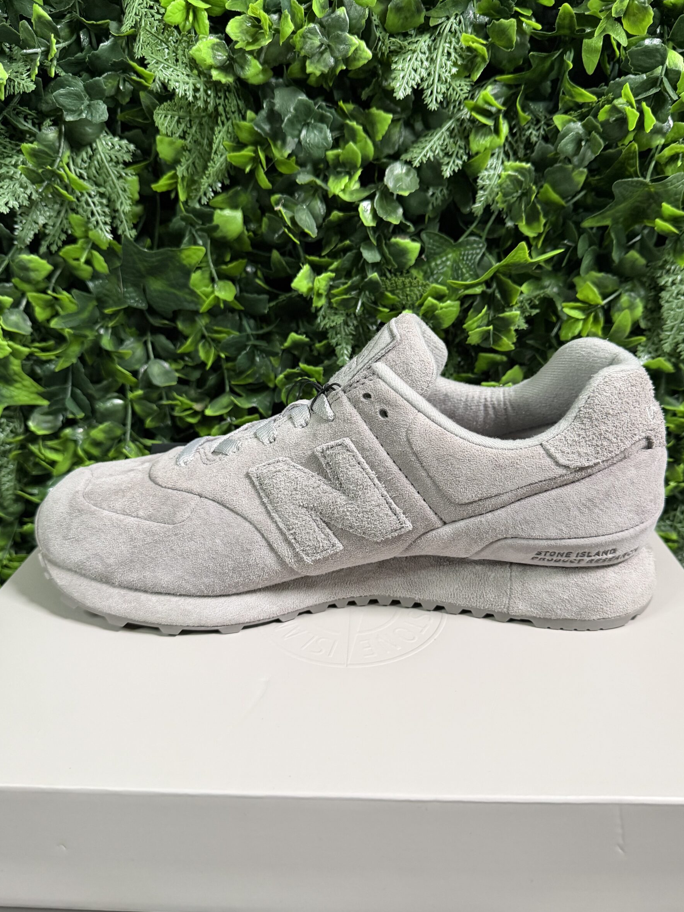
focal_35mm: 26
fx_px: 685
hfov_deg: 53.0
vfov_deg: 67.3
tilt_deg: -19.8
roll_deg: +0.1
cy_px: 447
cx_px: 362
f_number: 1.78
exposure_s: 1/60
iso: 320
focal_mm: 6.76
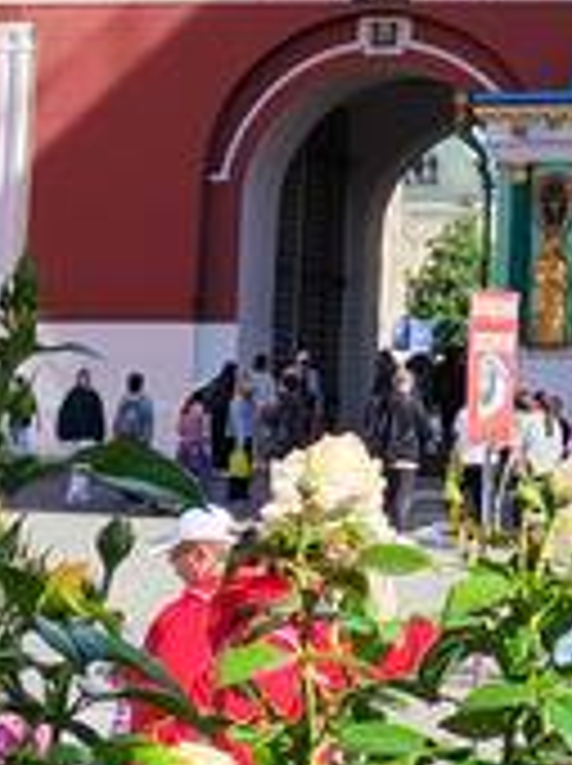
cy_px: -392
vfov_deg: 9.3
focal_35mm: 208
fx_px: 4594
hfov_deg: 7.0
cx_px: 829
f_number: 1.9
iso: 50
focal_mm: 6.12
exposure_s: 1/1000
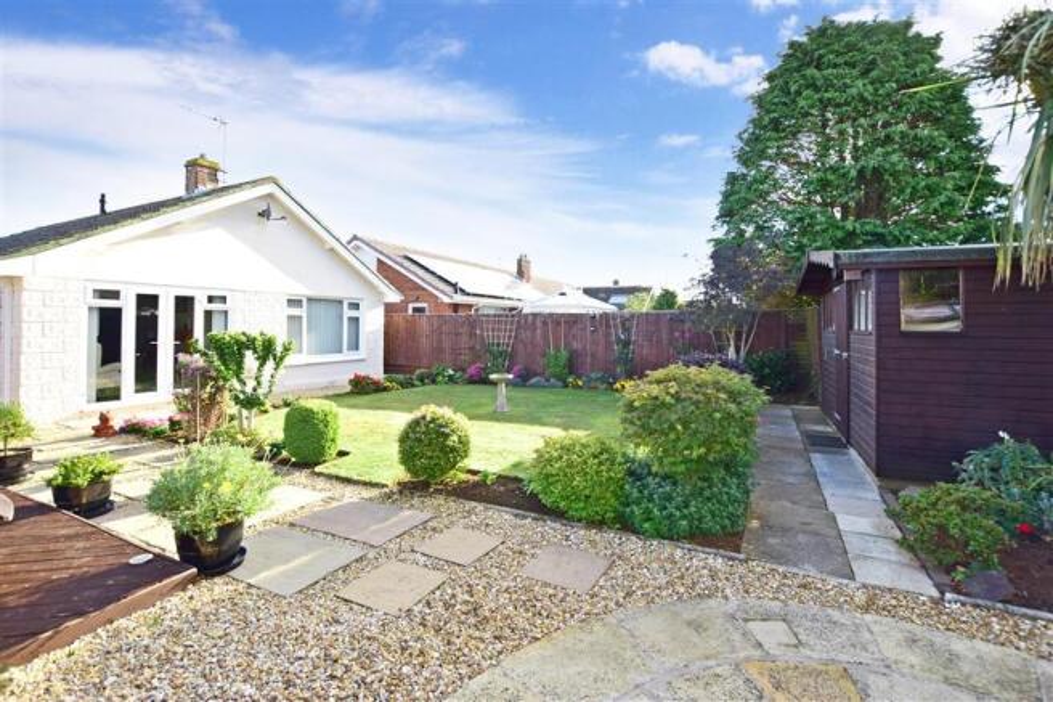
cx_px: 526
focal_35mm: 15
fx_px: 439
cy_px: 351
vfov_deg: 77.3
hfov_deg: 100.4
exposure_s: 1/200
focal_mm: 10
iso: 200
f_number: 7.1
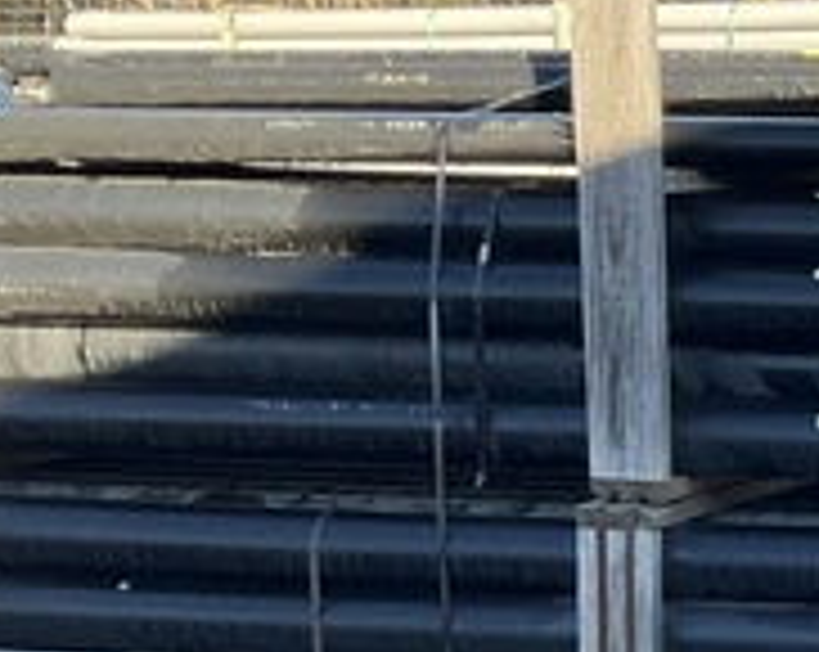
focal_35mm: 117
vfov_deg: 13.0
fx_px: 2831
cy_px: 632
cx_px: 1593
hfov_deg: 14.1
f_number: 1.8
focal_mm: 3
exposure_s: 1/241
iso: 25
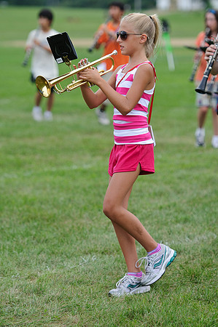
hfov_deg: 7.5
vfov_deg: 11.2
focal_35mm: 183
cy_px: 164
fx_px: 1666
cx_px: 109
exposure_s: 1/500
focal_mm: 122
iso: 200
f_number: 2.8
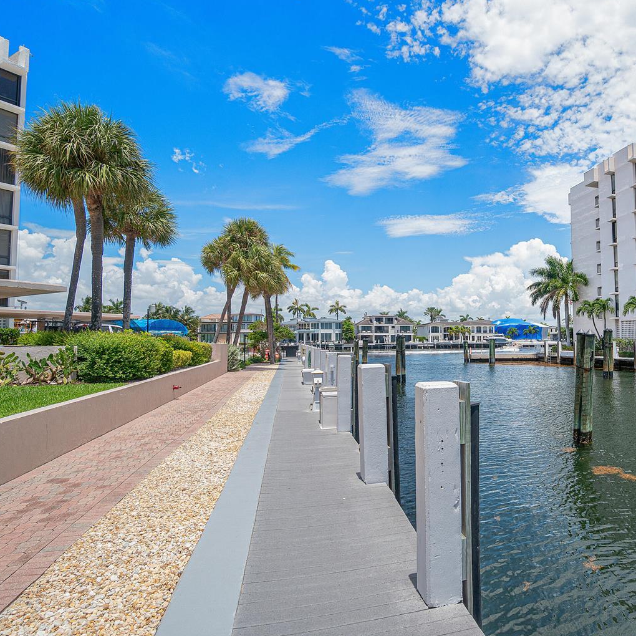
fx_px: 416
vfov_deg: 74.8
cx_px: 440
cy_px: 307
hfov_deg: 71.9
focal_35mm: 20
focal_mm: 10
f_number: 8
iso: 160
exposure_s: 1/500
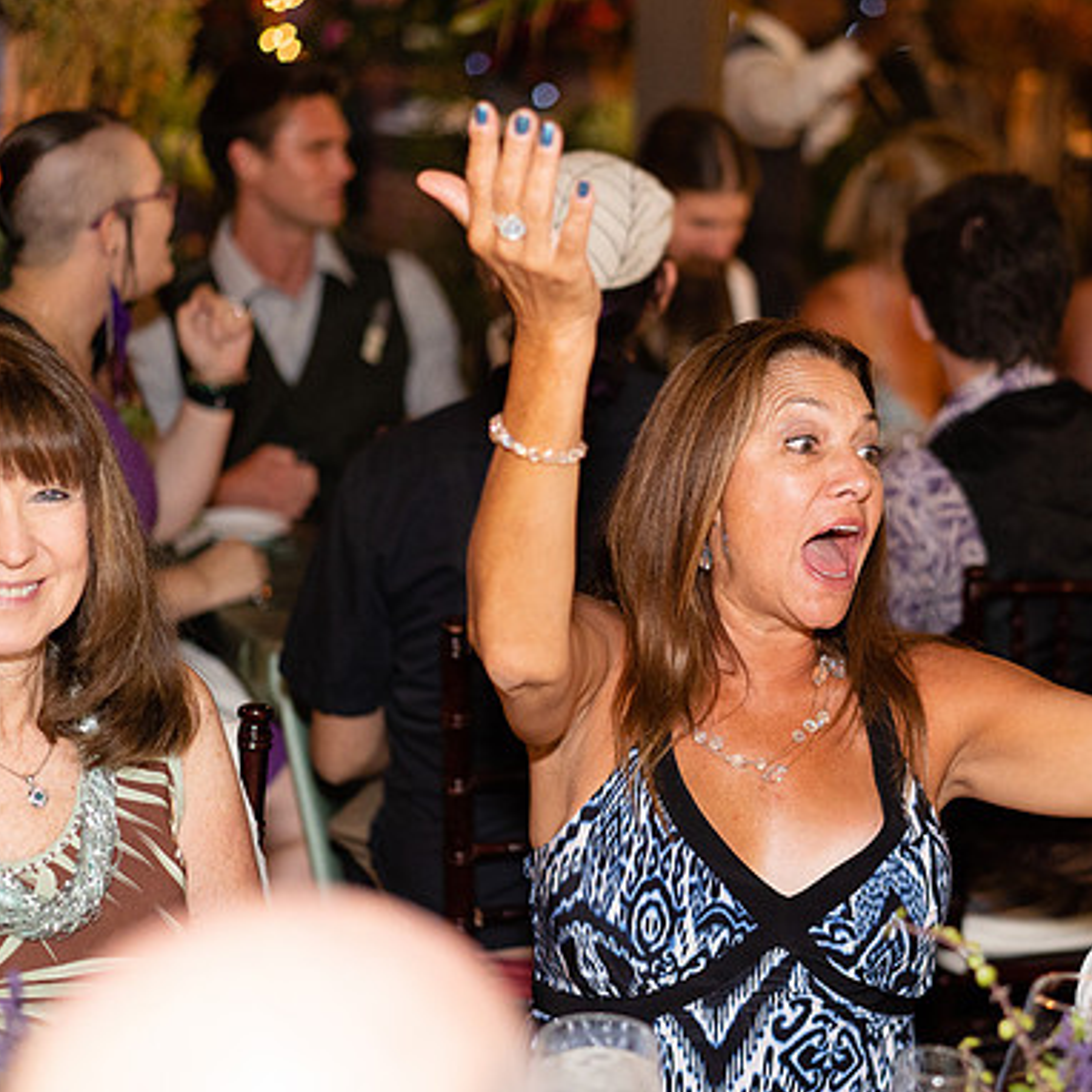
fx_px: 2534
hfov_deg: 24.1
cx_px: 783
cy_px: 550
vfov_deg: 24.3
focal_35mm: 71
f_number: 2
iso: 2500
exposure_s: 1/200
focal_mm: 55
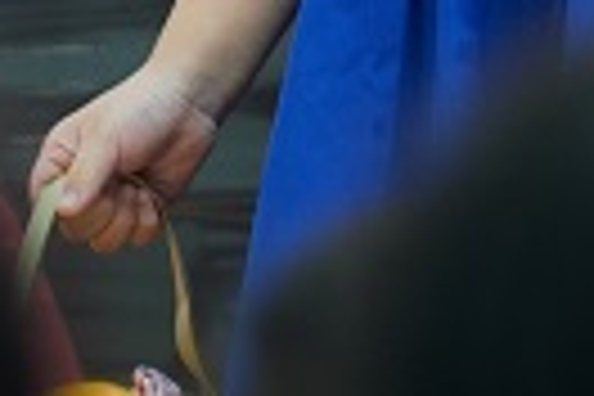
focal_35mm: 511
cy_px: -529
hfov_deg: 4.0
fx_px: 8431
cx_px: 882
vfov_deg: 2.7
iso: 800
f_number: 1.2
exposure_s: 1/200
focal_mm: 56
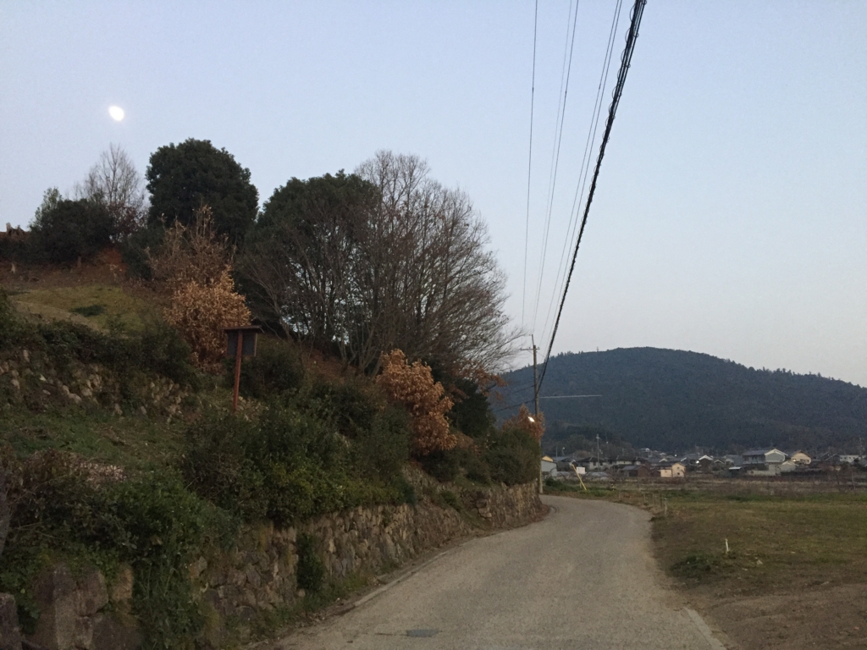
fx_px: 726
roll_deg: +0.5
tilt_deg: +11.5
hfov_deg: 61.7
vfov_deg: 48.2
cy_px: 325
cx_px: 434
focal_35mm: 29
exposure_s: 1/17
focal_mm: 4.15
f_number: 2.2
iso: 250
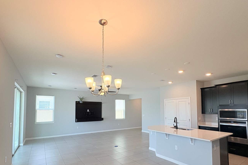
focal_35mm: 18
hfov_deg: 90.0
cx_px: 121
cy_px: 105
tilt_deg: +3.2
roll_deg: +0.8
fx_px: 124
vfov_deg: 66.2
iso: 80
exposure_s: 1/132
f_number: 2.2
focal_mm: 2.22
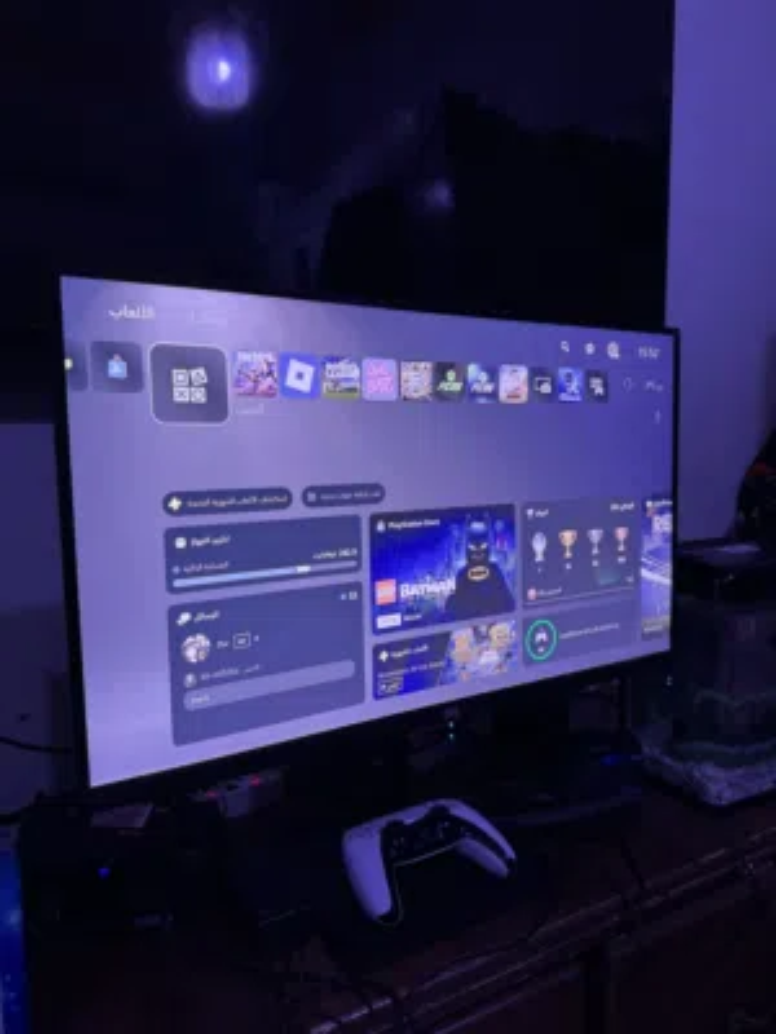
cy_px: 517
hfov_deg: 56.8
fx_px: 717
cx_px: 388
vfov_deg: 71.6
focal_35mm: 24
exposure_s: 1/50
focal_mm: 6.76
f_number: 1.78
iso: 250
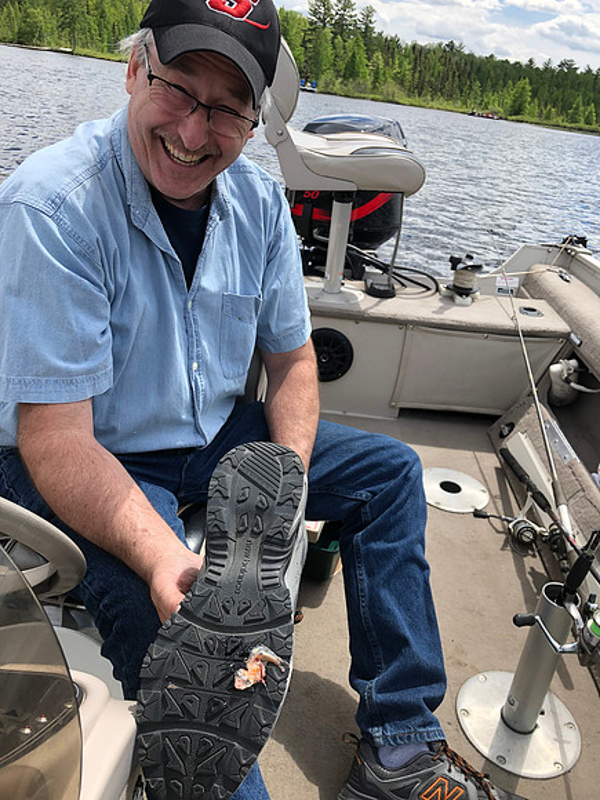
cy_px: 400
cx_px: 300
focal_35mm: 28
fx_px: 647
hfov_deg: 49.7
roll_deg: -9.9
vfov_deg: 63.4
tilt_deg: -23.6
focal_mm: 3.99
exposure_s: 1/960
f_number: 1.8
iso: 20
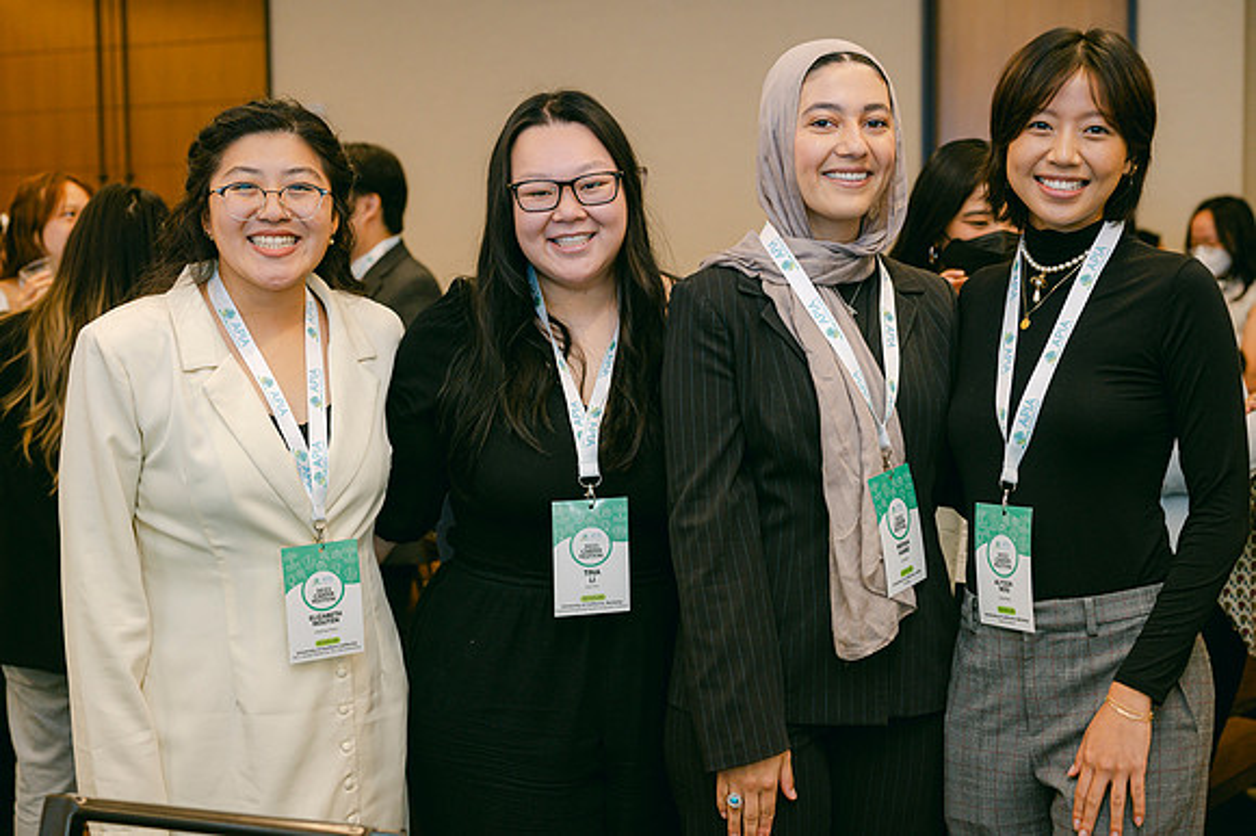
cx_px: 607
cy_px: 418
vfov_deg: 26.0
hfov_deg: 38.3
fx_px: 1807
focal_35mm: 52
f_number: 3.2
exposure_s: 1/125
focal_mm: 50
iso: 500
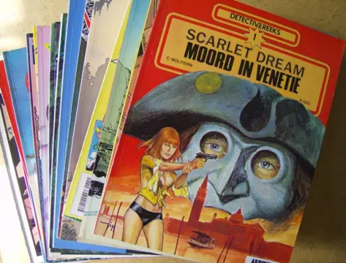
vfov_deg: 40.0
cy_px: 132
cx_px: 173
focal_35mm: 36
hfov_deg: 51.1
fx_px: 362
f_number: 2.8
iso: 144
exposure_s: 1/64
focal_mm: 6
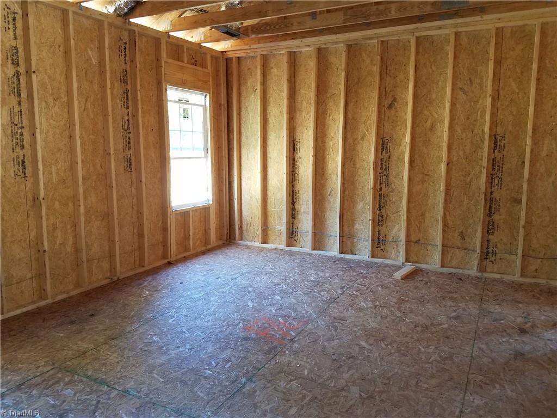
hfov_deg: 67.3
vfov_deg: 53.1
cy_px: 209
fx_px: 418
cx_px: 278
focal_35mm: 26
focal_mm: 4.2
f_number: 1.7
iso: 160
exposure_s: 1/30
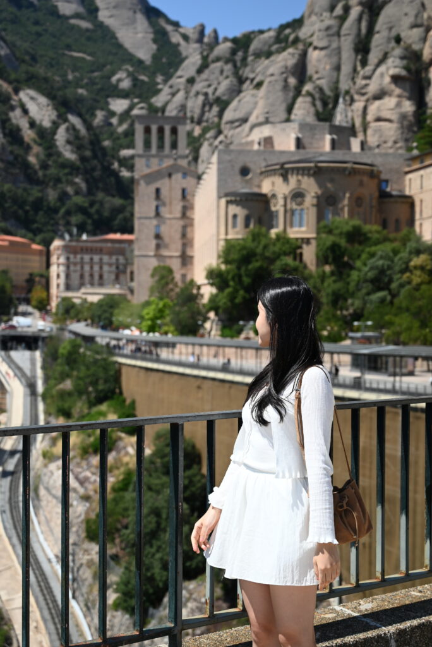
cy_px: 324
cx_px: 216
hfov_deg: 26.5
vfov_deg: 38.9
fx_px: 917
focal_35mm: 51
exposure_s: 1/2500
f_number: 4
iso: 200
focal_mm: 51
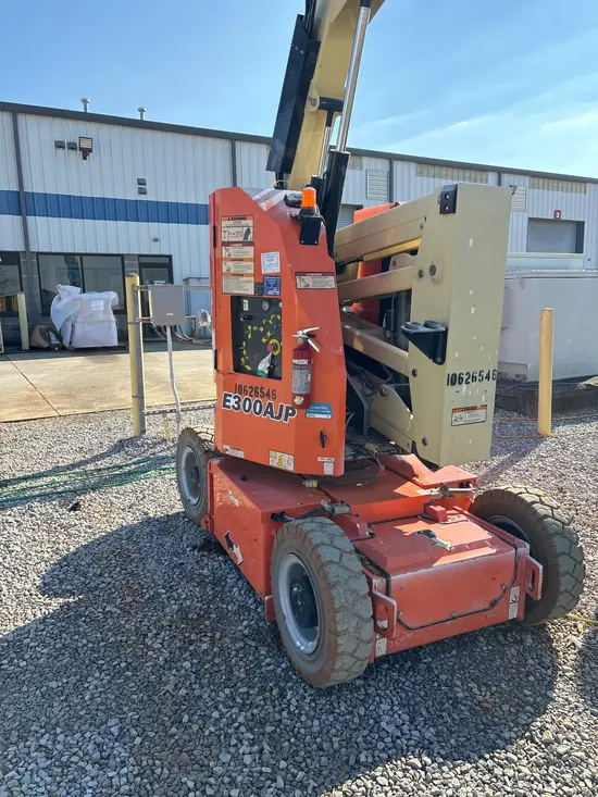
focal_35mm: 26
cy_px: 398
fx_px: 599
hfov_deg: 53.1
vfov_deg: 67.3
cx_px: 299
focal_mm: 5.96
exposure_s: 1/1912
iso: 50
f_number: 1.6
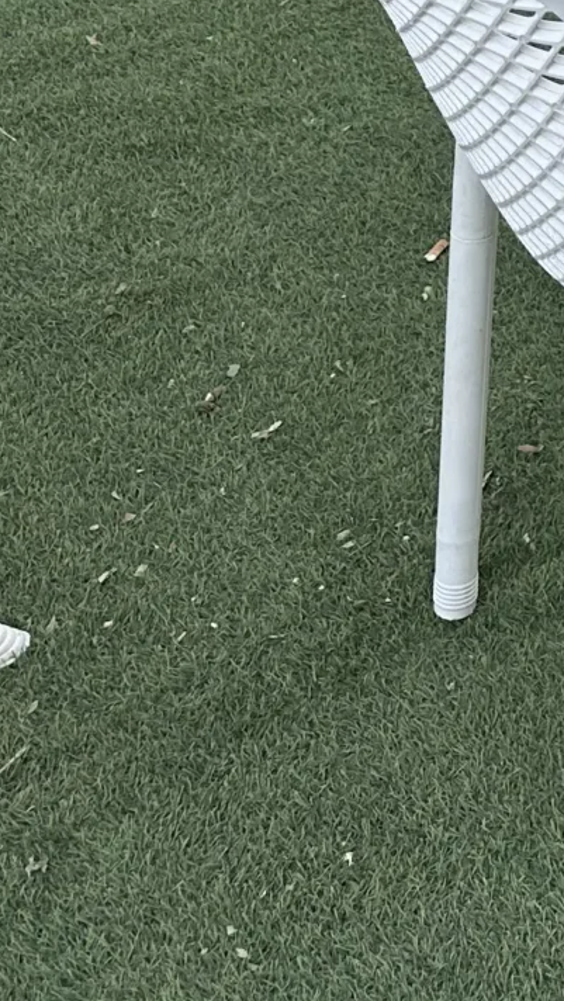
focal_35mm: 94
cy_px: -319
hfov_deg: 11.0
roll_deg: +0.4
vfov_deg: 20.6
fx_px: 2497
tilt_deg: -23.9
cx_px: 1318
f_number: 1.78
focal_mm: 6.86
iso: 64
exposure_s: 1/231
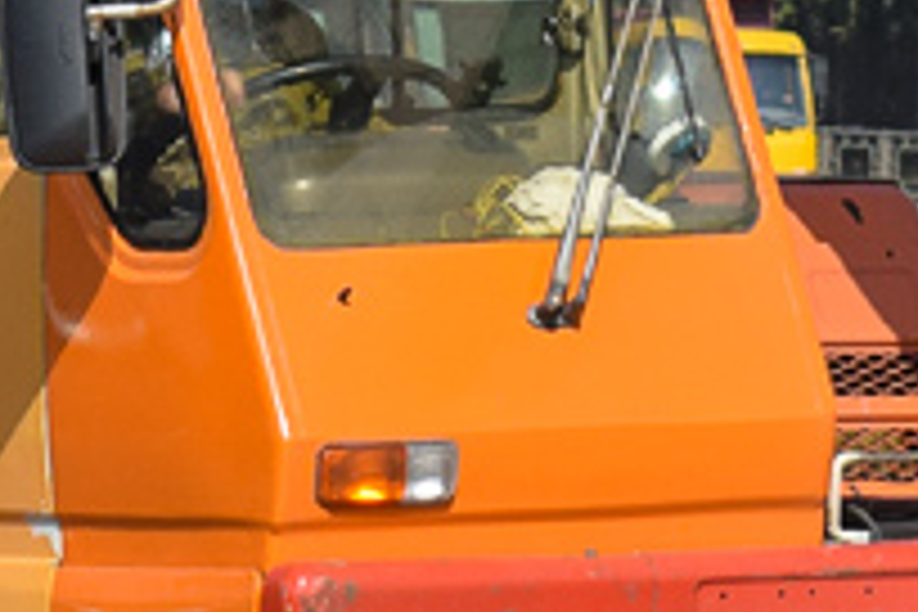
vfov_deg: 3.4
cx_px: 130
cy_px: -256
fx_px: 10327
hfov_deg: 5.1
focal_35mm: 405
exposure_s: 1/1250
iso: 200
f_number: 7.1
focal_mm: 46
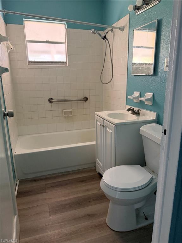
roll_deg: +0.0
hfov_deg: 56.8
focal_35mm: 24
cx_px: 91
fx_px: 168
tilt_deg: -12.5
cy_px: 122
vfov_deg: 71.6
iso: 640
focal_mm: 6.76
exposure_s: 1/40
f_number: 1.78
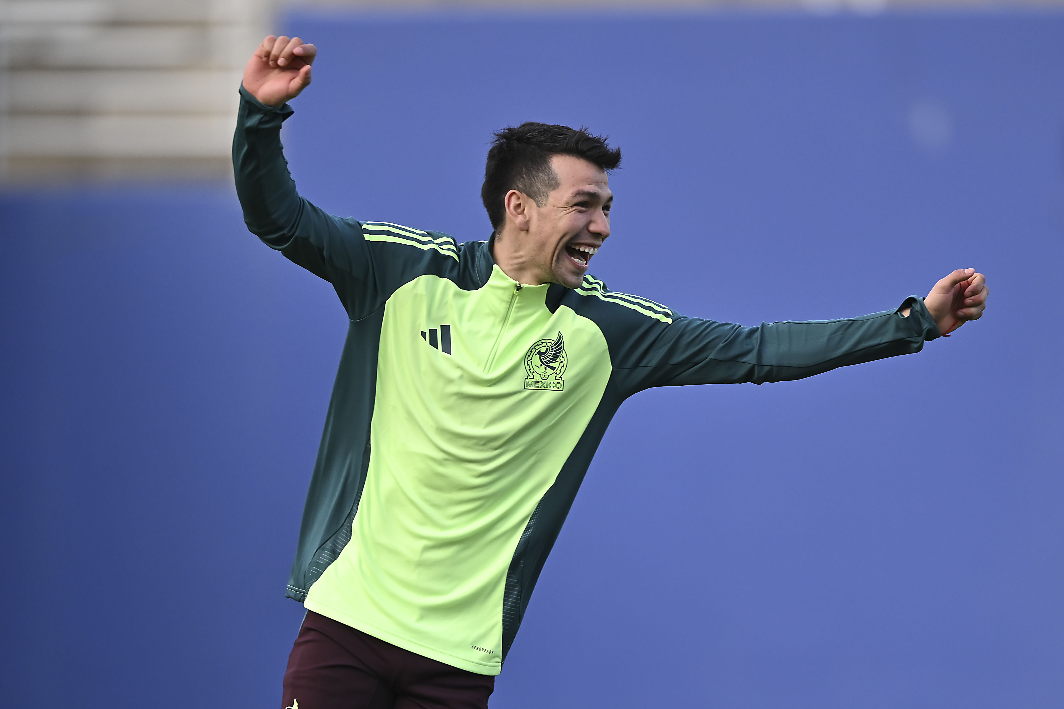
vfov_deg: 3.4
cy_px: 354
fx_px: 11821
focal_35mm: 400
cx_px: 532
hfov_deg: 5.2
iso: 500
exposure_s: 1/1600
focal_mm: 400
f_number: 2.8
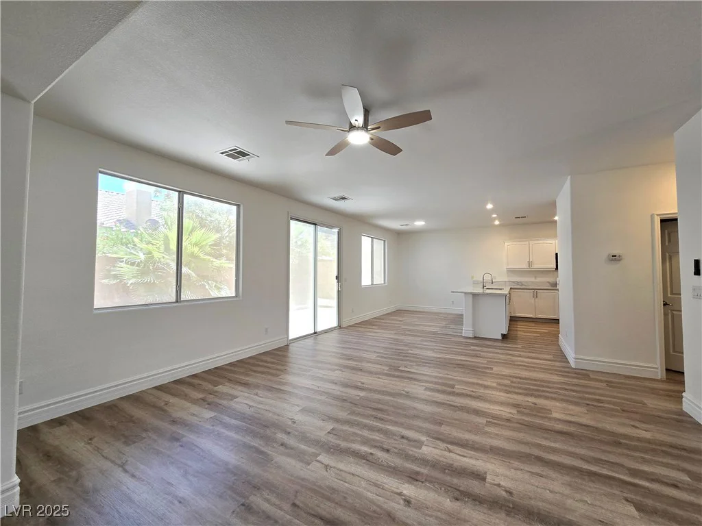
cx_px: 351
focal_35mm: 13
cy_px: 263
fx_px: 264
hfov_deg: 106.2
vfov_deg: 89.9
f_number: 2.2
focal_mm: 2.2
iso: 50
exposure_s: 1/60.2
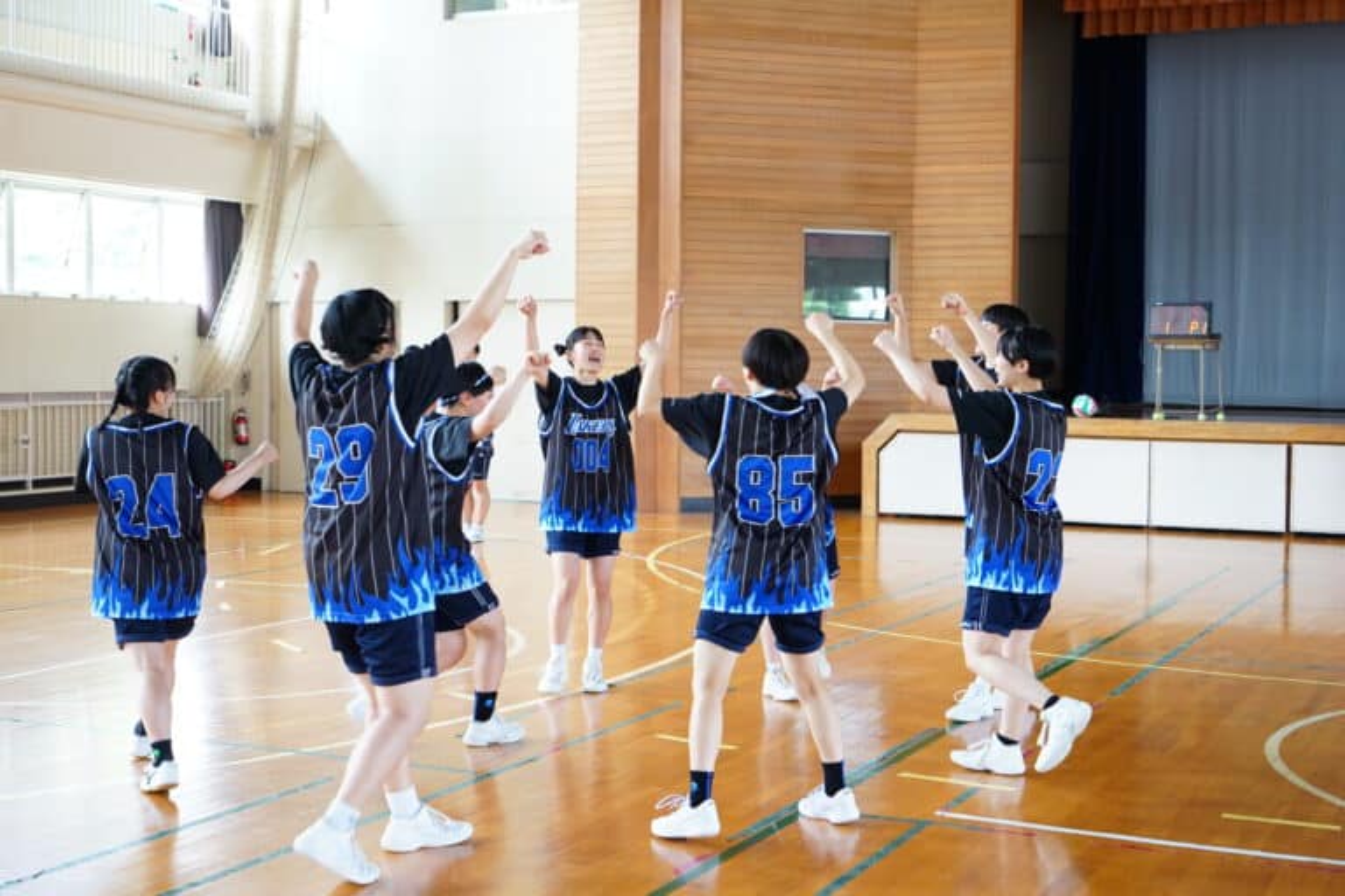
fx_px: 1868
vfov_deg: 27.0
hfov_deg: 39.6
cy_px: 448
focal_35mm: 50
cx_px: 672
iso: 1250
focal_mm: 50
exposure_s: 1/100
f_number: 5
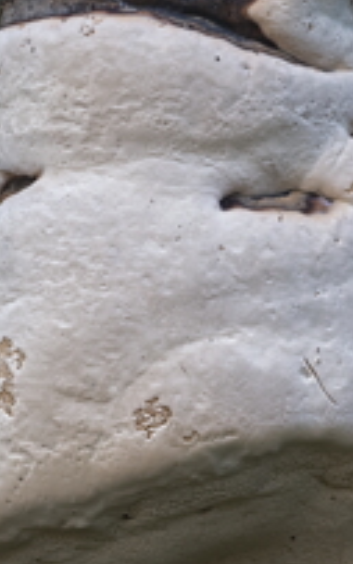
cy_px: 390
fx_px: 6168
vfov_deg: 5.2
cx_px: 197
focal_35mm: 401
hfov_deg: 3.3
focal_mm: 60
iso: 200
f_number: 5.6
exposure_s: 1/1.67
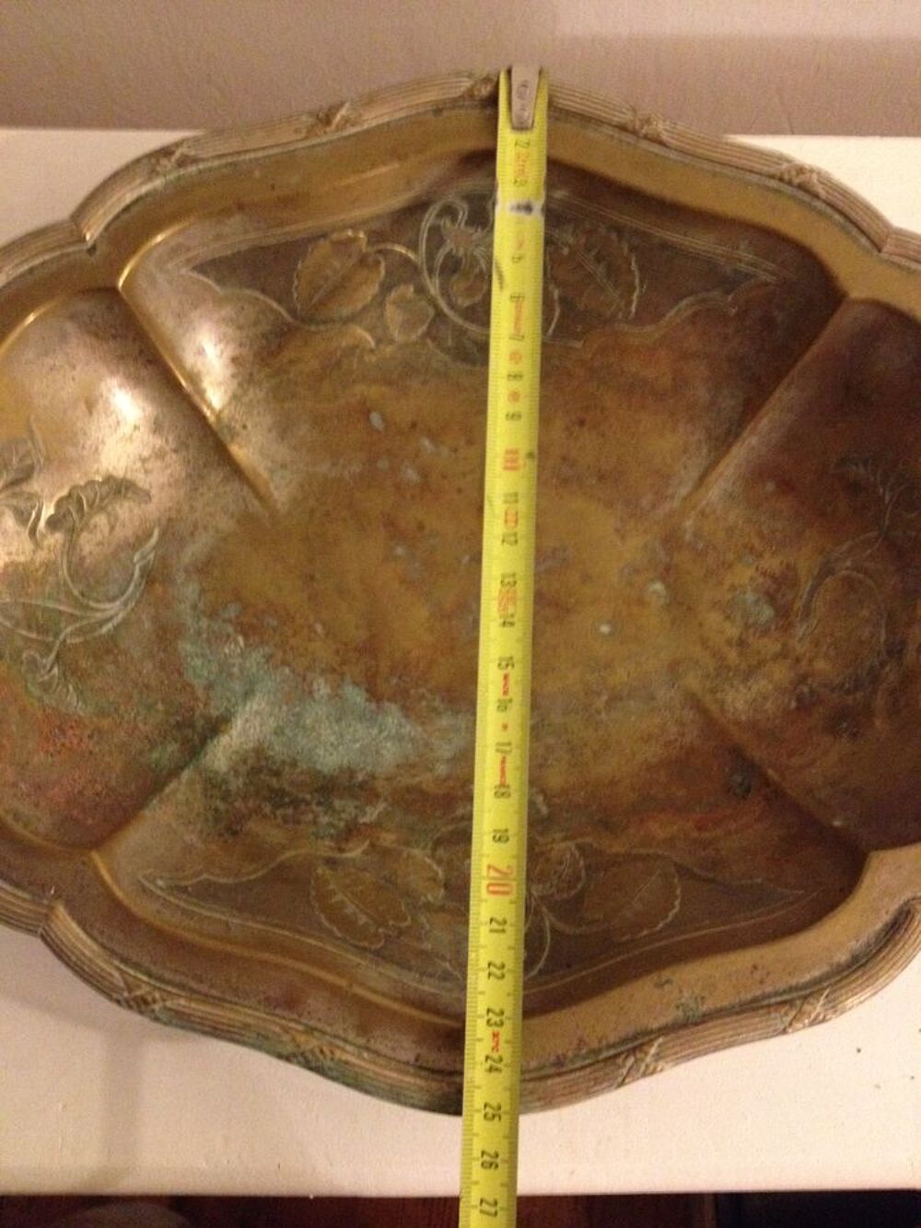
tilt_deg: -77.9
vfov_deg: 52.6
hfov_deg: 40.7
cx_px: 460
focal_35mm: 35
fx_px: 1241
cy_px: 614
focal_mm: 4.28
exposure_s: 1/15
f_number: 2.4
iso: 500
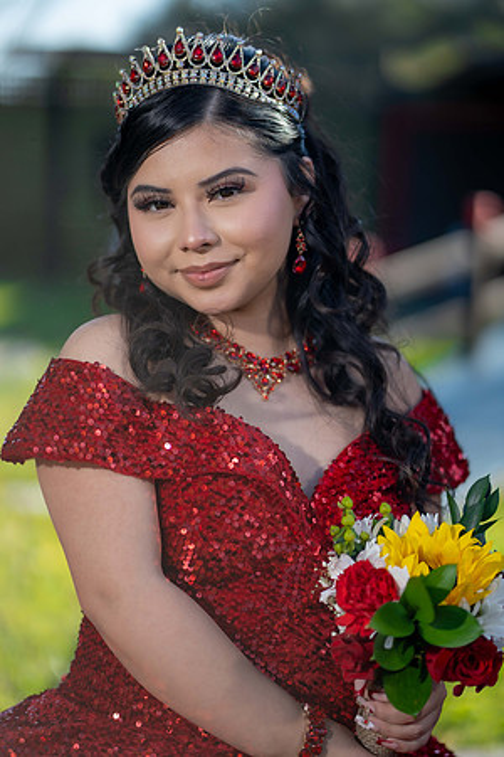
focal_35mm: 85
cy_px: 378
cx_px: 252
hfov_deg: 16.1
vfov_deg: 23.9
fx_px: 1785
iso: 250
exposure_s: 1/3200
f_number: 1.8
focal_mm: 85
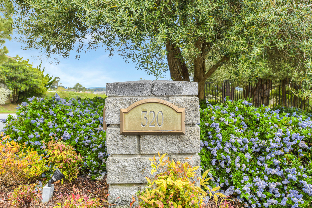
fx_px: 303
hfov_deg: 54.4
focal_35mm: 35
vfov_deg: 37.9
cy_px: 104
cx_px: 156
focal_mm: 35
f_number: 8
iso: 100
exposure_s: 1/60
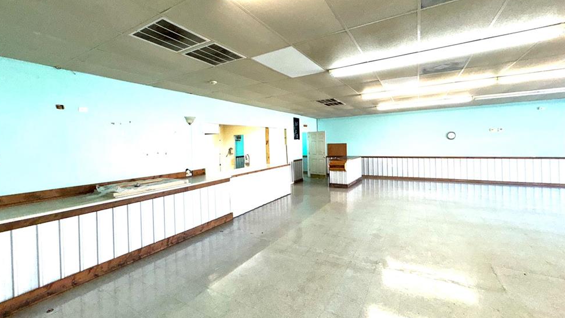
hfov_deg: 99.3
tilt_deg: +0.4
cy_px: 144
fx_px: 240
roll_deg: +2.1
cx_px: 270
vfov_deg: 66.9
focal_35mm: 16
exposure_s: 1/120
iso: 125
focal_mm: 2.22
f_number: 2.2
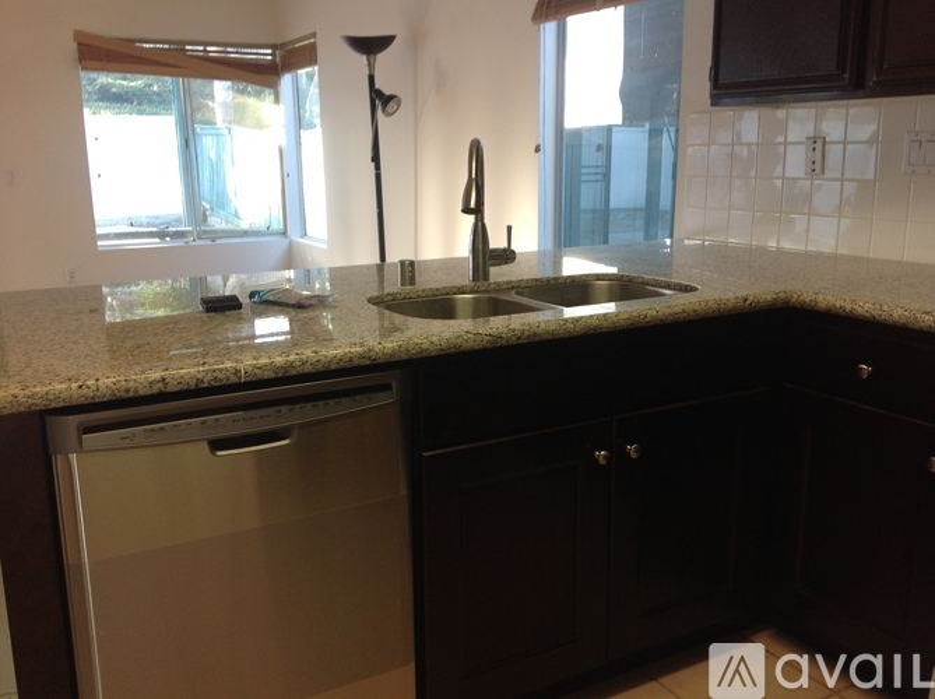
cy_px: 350
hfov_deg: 52.7
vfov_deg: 40.6
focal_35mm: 35
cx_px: 468
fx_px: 944
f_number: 2.4
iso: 64
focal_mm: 4.28
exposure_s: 1/30
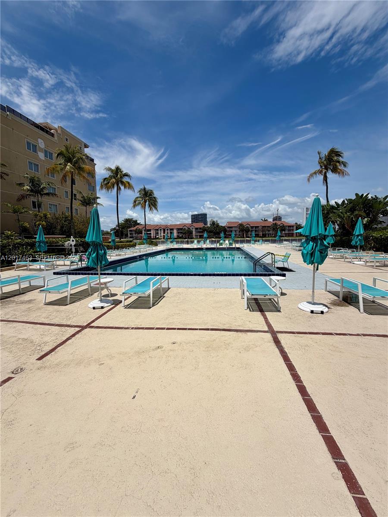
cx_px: 194
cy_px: 258
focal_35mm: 14
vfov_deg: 102.1
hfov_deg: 85.7
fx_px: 209
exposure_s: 1/2717
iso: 20
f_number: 2.2
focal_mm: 2.22
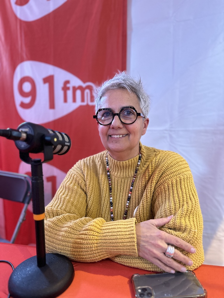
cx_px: 112
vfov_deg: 71.6
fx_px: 207
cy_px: 149
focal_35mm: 24
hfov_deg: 56.8
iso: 320
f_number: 1.78
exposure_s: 1/50
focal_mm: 6.86
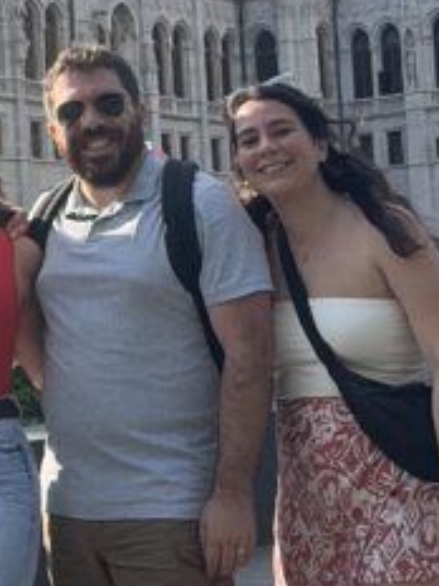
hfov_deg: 13.6
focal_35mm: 106
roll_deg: +2.4
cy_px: 167
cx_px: -78
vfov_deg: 18.5
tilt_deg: +5.0
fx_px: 1792
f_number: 1.78
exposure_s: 1/3597
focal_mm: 6.76
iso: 80
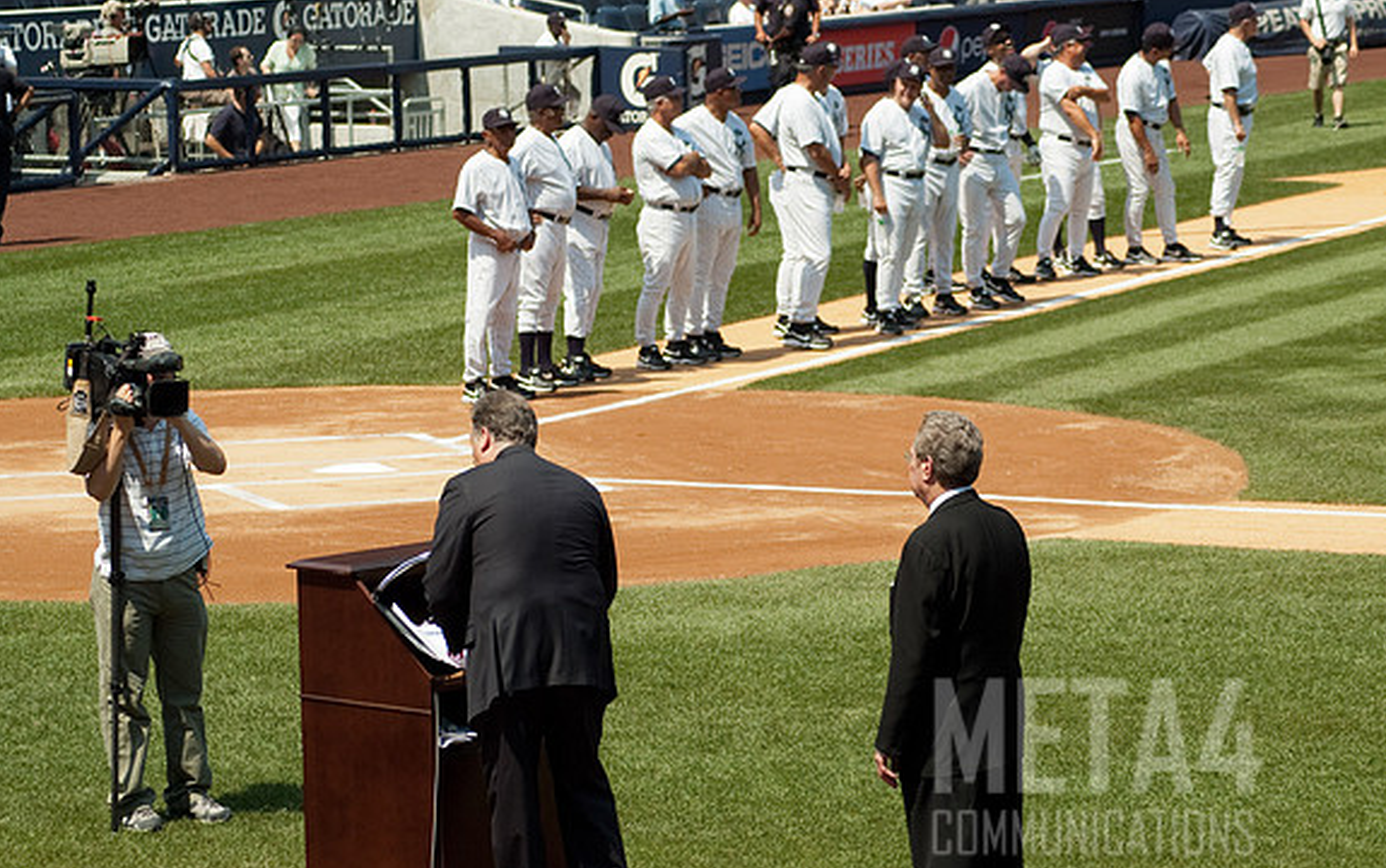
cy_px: 458
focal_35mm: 154
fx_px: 5820
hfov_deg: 13.6
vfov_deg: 8.5
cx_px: 694
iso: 320
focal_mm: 100
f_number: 7.1
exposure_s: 1/800
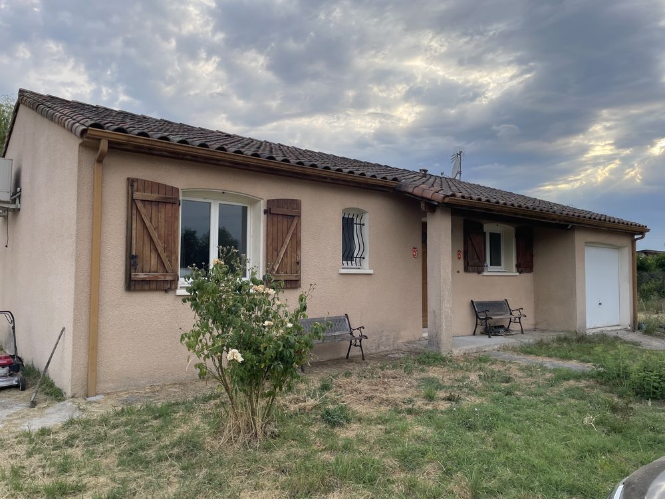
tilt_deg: +1.5
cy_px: 250
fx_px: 499
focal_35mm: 26
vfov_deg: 53.1
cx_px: 332
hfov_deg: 67.3
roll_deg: +0.0
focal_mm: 4.2
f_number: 1.6
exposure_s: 1/888
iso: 32
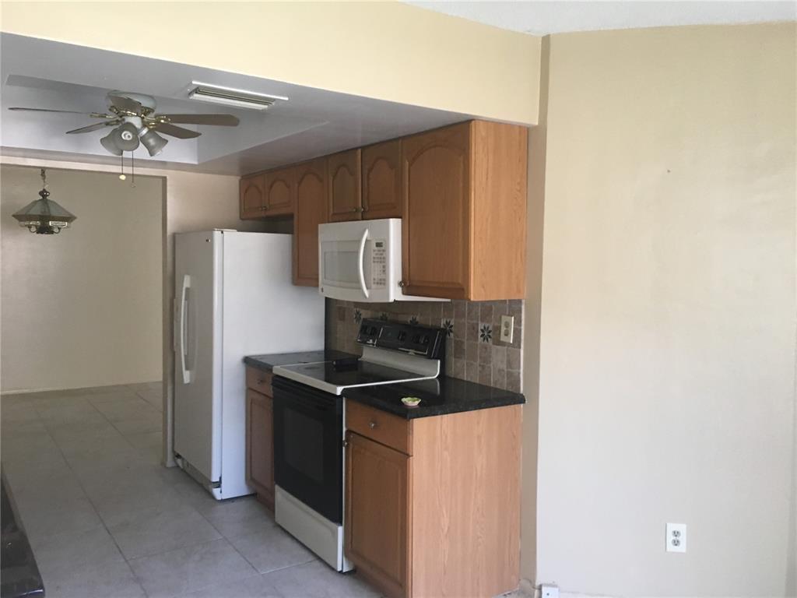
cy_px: 299
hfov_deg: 61.7
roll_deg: -0.8
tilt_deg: -5.3
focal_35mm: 29
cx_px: 398
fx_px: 668
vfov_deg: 48.2
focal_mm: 4.15
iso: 125
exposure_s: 1/30
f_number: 2.2
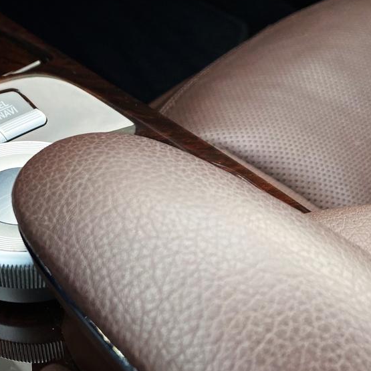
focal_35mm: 53
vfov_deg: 32.2
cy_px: 204
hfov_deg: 29.5
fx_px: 643
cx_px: -20
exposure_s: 1/121
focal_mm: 4.25
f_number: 1.8
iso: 100
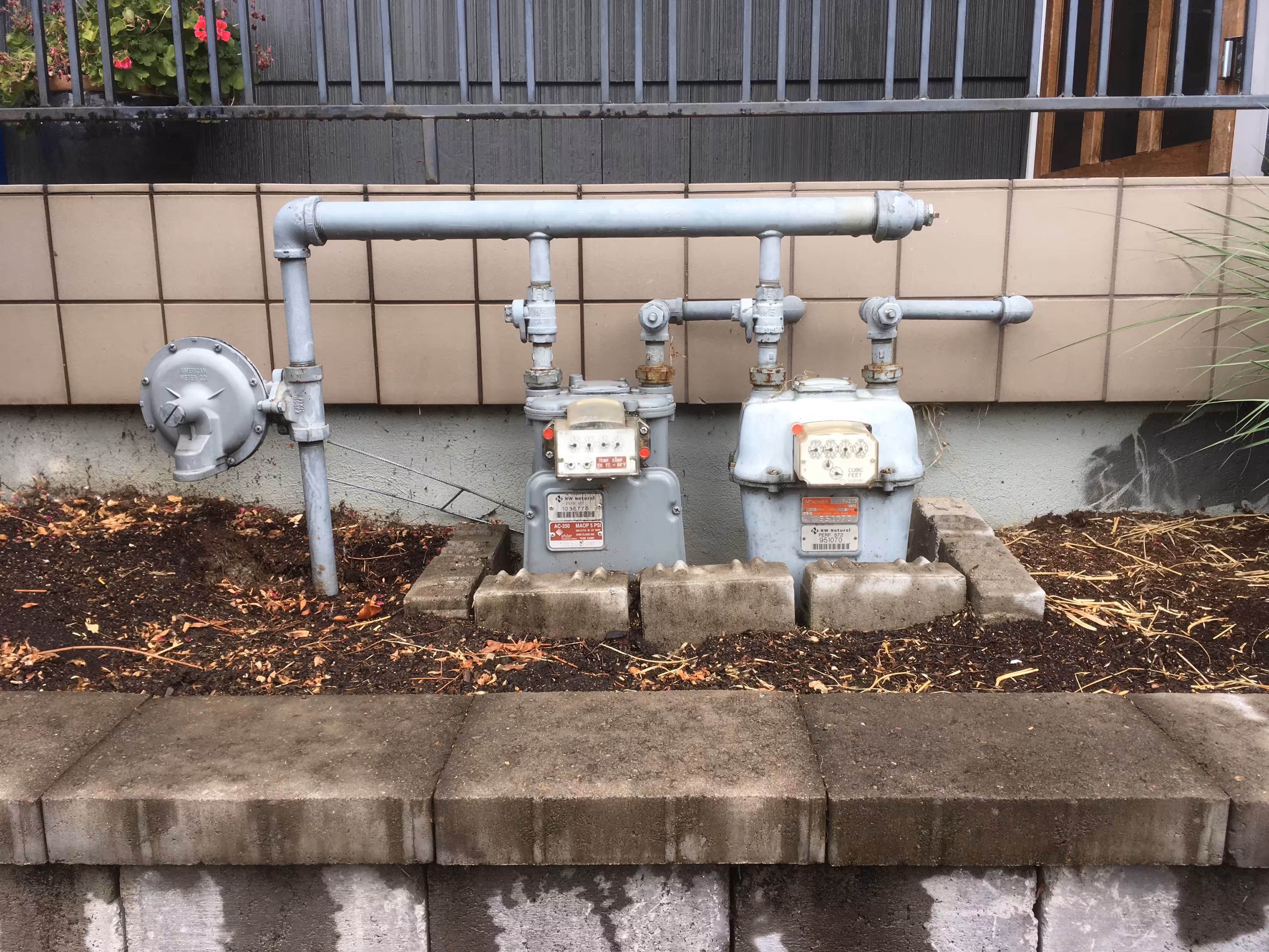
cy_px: 476
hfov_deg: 61.7
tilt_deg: -14.0
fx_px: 1063
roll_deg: -0.3
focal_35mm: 29
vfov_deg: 48.2
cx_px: 634
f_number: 2.2
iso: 25
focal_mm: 4.15
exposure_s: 1/125
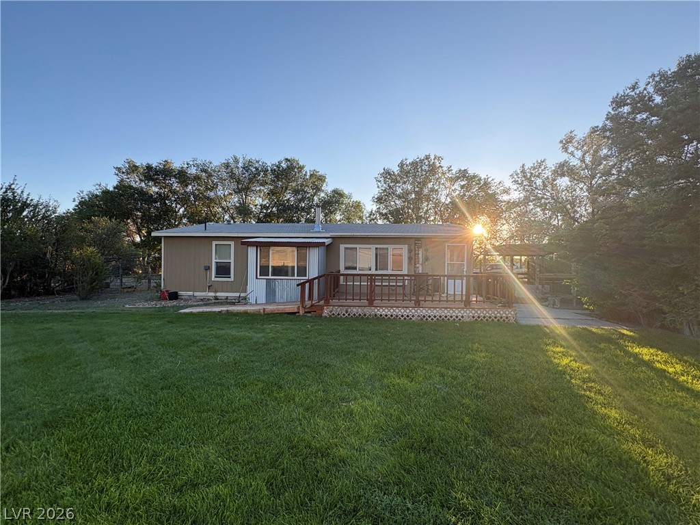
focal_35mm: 14
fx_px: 283
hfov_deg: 102.1
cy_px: 262
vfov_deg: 85.6
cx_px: 350
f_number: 2.2
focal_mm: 2.22
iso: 50
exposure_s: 1/416
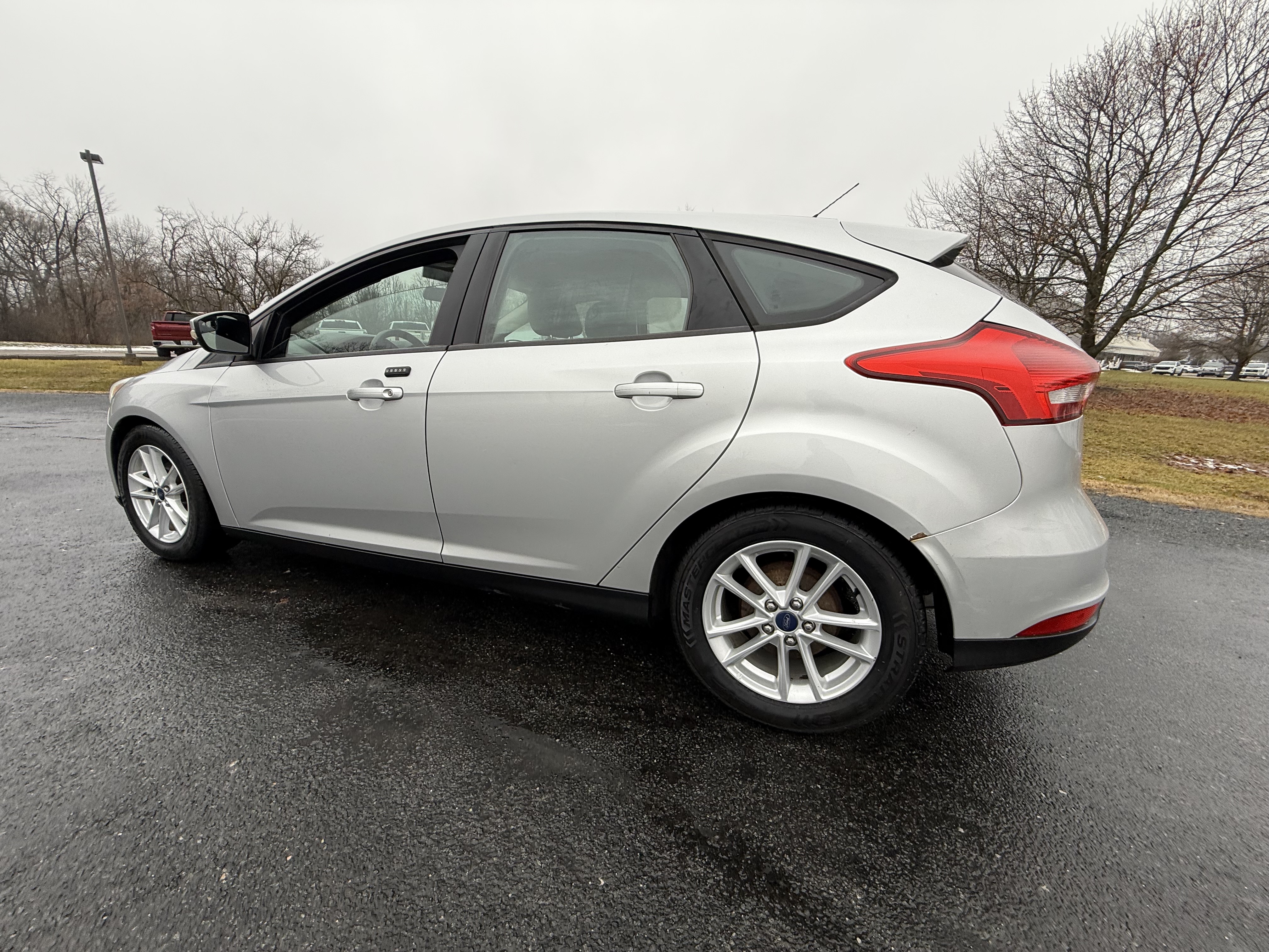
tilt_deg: -12.5
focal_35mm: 14
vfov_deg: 85.7
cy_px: 476
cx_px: 634
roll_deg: -3.9
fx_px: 513
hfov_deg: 102.1
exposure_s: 1/185
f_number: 2.2
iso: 50
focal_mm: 2.22
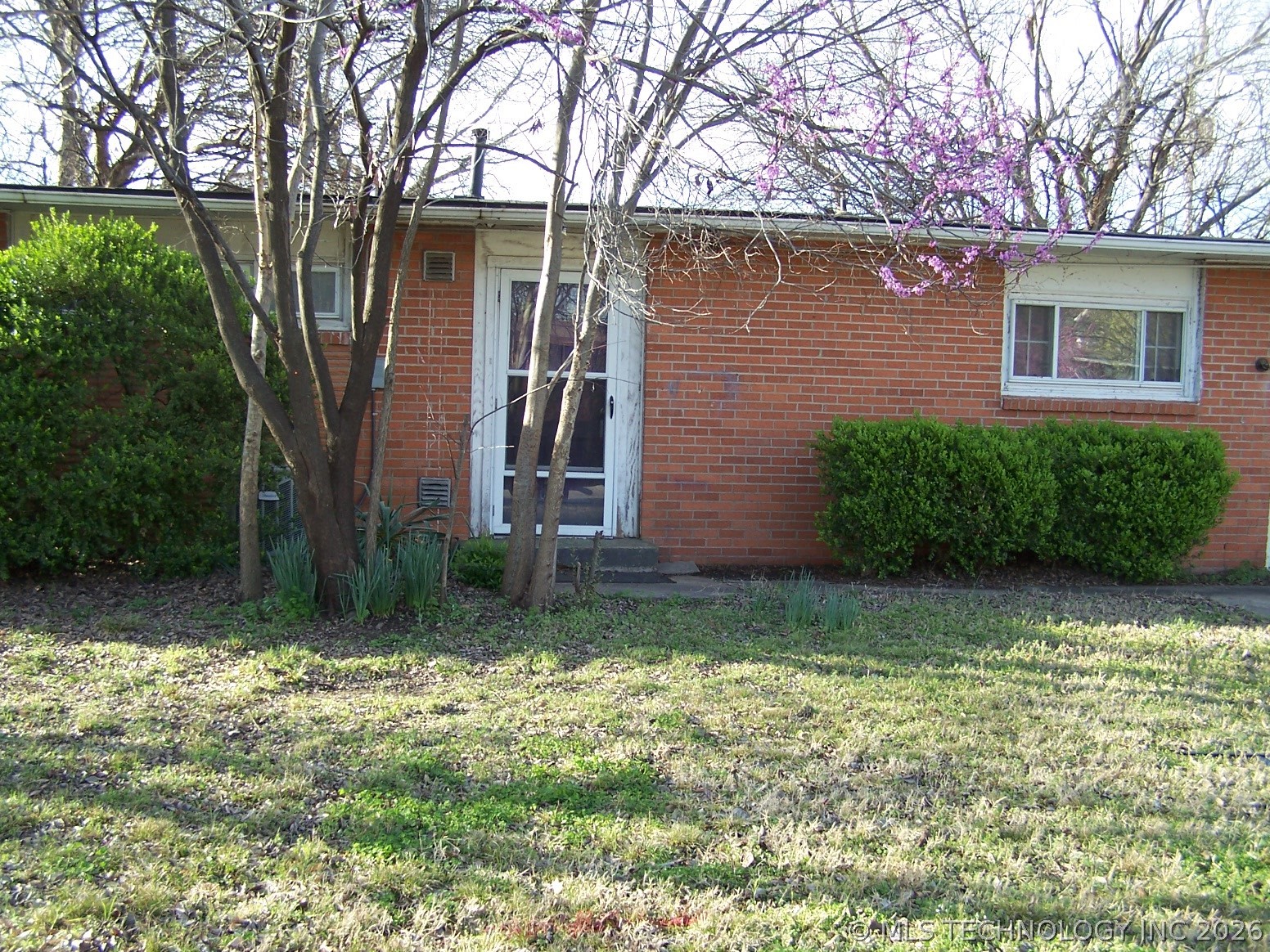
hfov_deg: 49.0
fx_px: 1394
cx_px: 635
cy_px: 476
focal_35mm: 38
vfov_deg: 37.7
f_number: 2.8
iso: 80
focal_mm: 6.3
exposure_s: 1/125
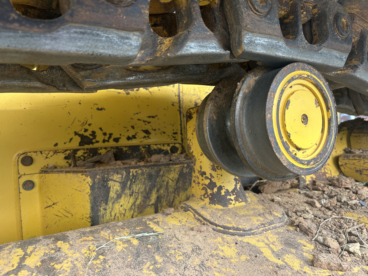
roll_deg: +4.9
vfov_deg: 53.1
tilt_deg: +2.3
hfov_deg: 67.3
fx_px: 276
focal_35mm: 26
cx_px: 184
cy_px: 138
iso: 40
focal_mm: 5.7
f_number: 1.5
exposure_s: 1/275
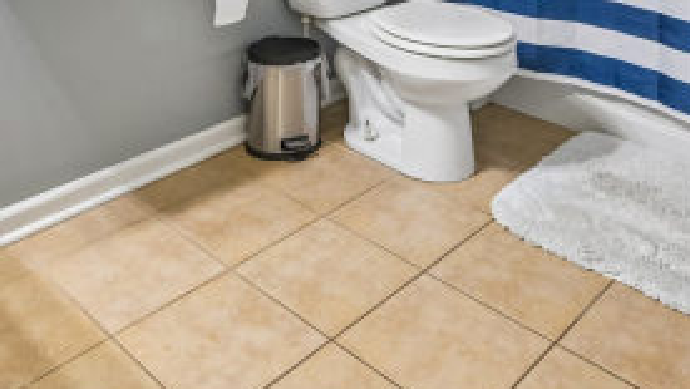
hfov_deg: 50.2
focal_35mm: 40
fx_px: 732
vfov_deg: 23.1
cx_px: 279
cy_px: -216
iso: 400
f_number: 8
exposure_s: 1/4
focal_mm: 14
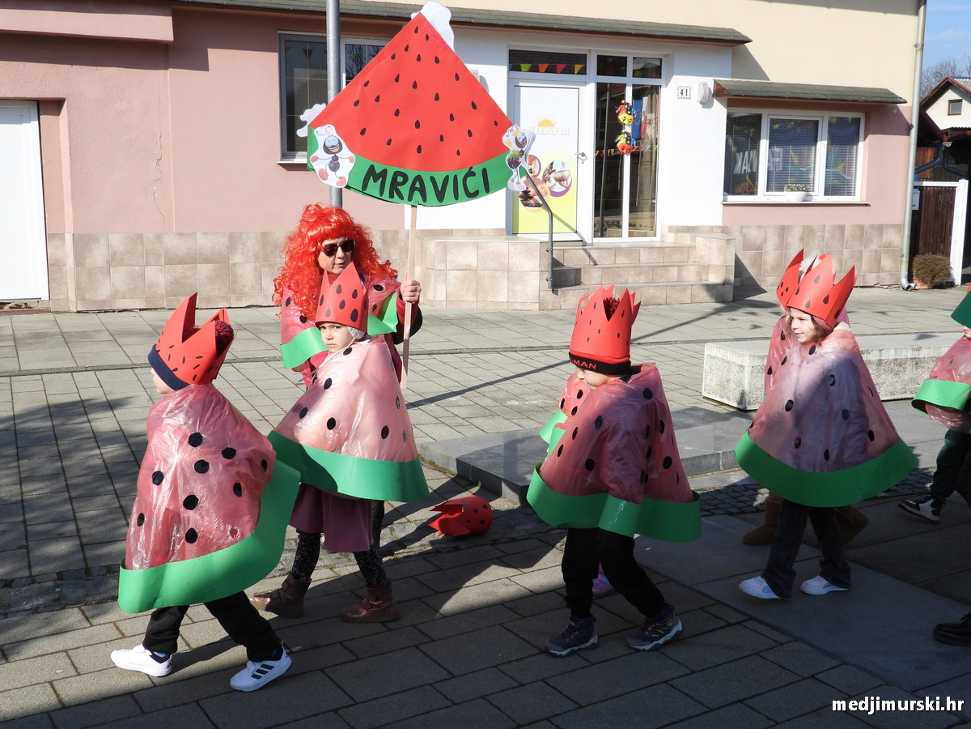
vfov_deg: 37.7
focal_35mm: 38
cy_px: 364
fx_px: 1066
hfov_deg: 49.0
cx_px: 486
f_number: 3.2
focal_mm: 6.8
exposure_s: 1/1250
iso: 100
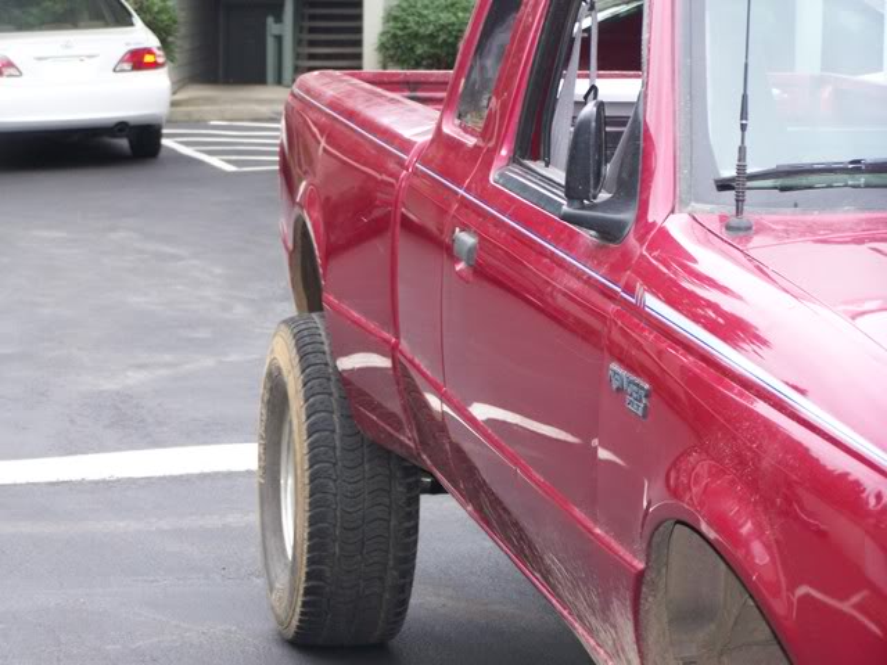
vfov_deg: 12.7
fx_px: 2998
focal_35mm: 117
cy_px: 332
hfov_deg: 16.8
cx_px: 444
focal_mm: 19.4
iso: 160
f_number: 3.3
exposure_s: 1/160
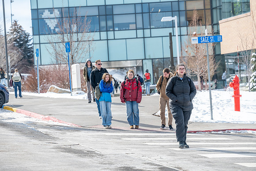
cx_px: 128
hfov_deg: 17.1
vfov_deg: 11.4
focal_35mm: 120
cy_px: 86
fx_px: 853
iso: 100
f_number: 4.5
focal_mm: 120
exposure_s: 1/800
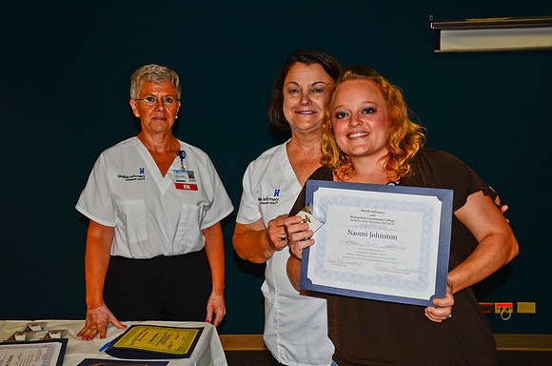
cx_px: 276
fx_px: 597
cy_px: 183
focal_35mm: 39
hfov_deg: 49.6
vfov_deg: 34.1
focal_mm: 26
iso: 400
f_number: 5
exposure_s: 1/50
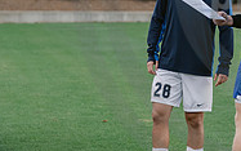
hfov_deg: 5.1
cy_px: -19
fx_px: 2694
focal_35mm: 410
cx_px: 300
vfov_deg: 3.2
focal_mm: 130
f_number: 5
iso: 1250
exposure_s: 1/640
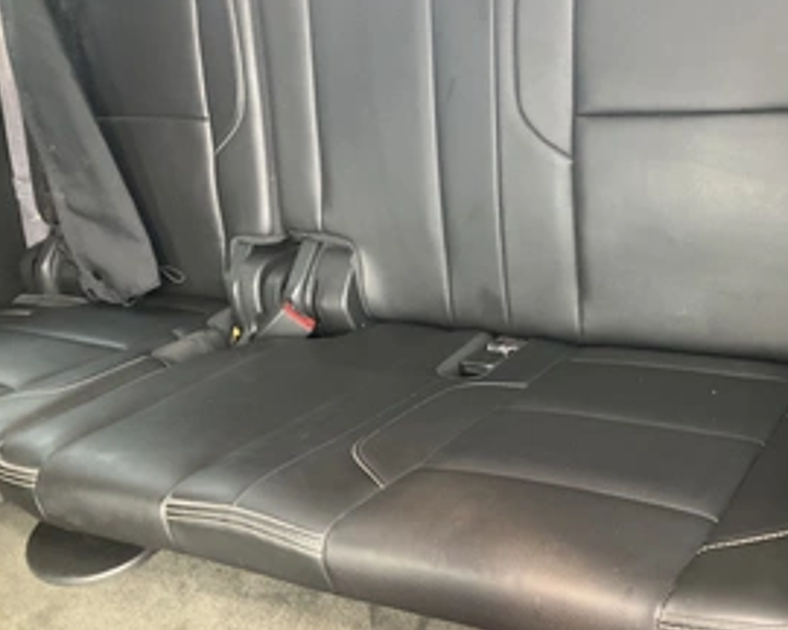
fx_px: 980
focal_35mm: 42
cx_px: 543
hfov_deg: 43.0
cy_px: 376
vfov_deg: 35.6
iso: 320
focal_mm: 3
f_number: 1.8
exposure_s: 1/44
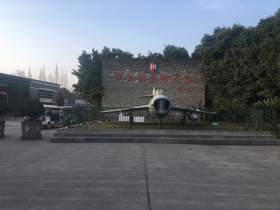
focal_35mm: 29
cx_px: 140
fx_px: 235
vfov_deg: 48.2
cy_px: 105
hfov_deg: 61.7
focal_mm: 4.15
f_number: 2.2
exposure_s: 1/668
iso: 25
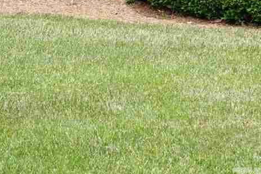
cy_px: -47
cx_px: -38
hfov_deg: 11.9
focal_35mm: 170
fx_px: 1232
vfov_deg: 8.0
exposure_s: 1/250
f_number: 4
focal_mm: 22.19
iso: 100
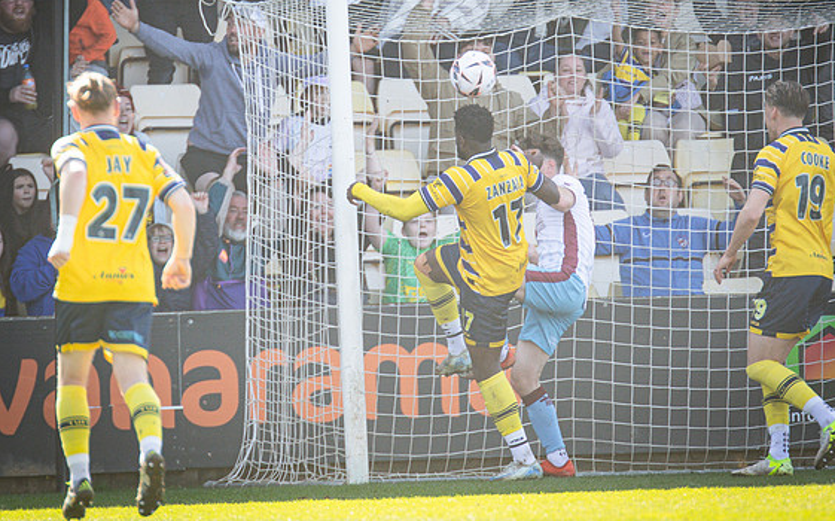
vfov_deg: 1.6
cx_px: 381
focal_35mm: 841
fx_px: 19129
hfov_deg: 2.5
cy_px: 160
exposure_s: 1/1000
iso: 800
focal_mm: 420
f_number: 4
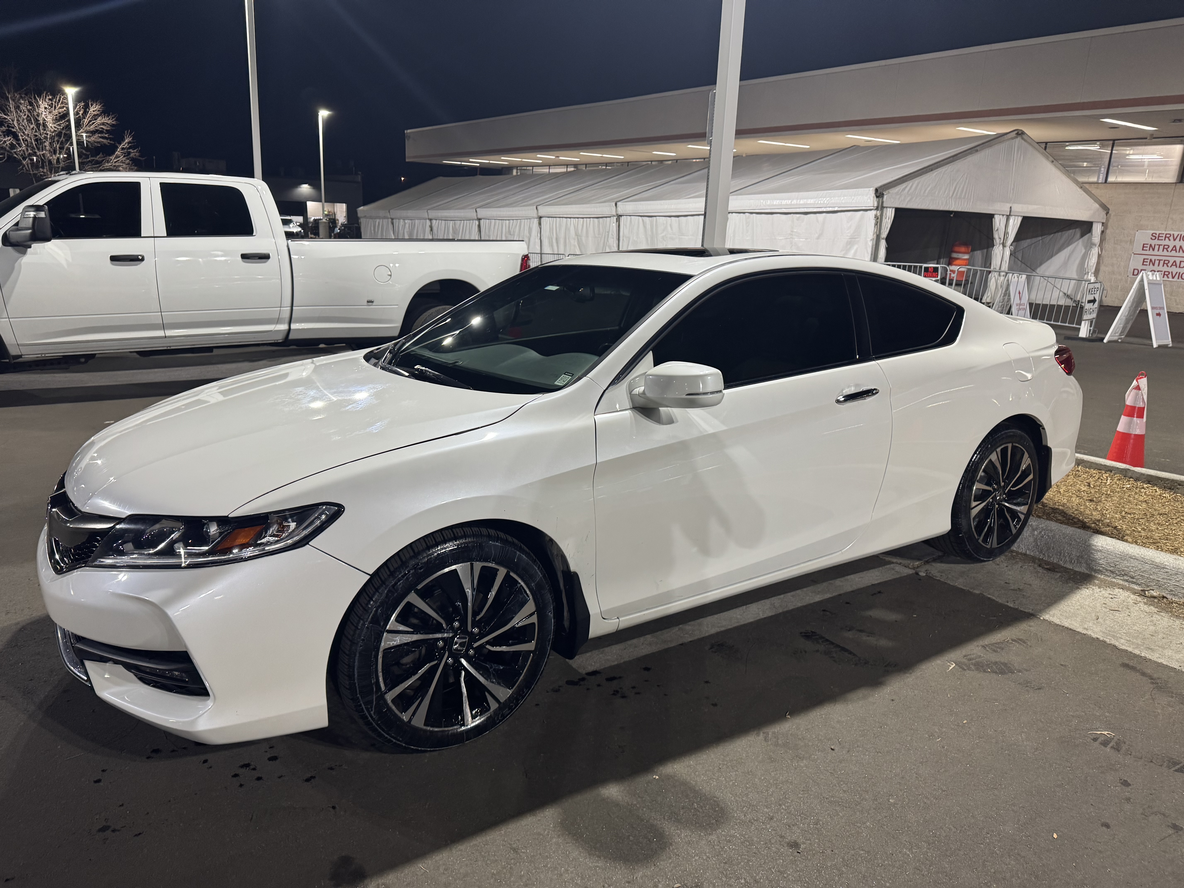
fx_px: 821
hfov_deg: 71.6
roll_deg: -2.9
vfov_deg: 56.8
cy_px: 444
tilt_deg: -14.6
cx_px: 592
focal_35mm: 24
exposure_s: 1/60
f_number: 1.78
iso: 160
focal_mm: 6.76
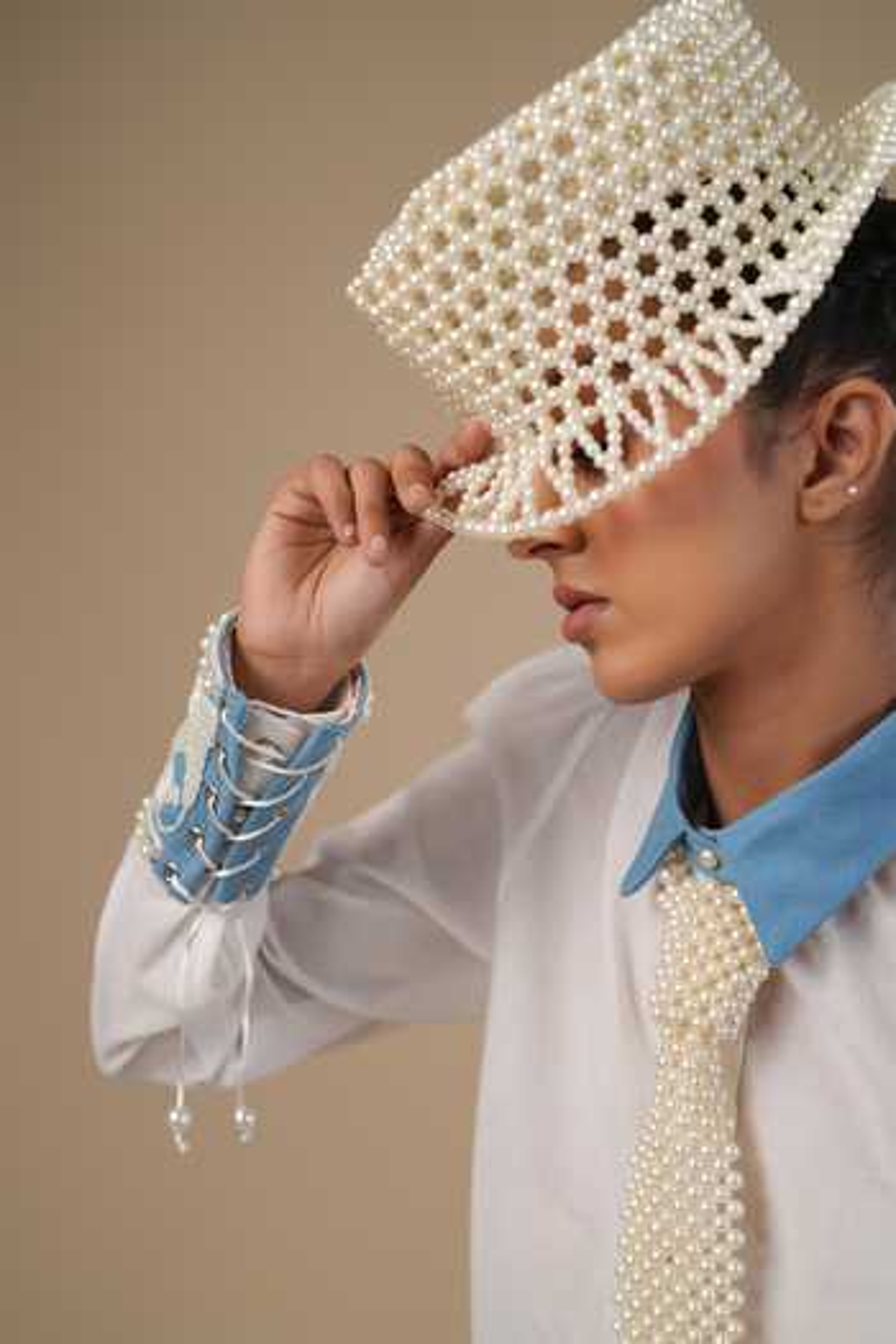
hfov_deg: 27.0
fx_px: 1867
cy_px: 672
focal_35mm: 50
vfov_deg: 39.6
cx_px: 448
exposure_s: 1/125
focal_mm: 50
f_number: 2.8
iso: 125
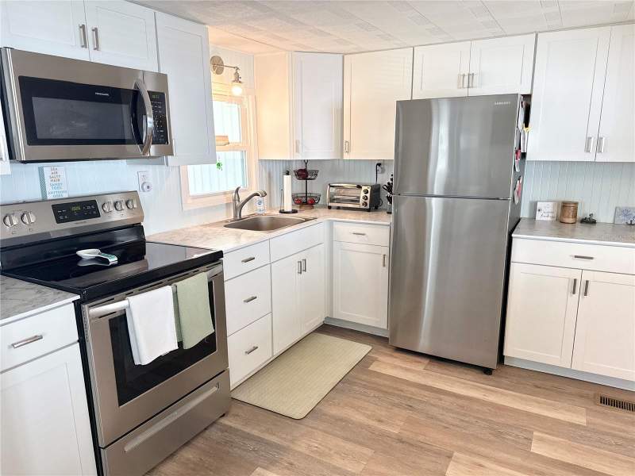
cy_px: 238
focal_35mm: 24
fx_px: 440
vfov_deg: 56.8
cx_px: 318
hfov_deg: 71.6
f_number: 1.78
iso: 160
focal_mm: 6.76
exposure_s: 1/120
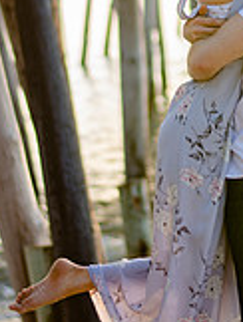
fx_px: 1867
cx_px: 205
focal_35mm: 200
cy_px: 34
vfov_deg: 9.8
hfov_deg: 7.4
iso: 100
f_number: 1.8
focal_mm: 50
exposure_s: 1/250
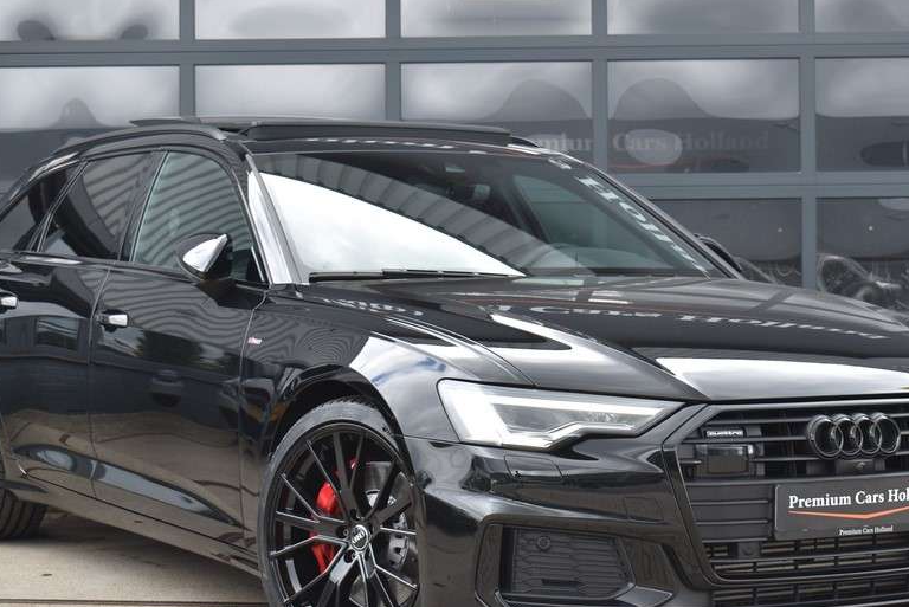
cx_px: 484
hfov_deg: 22.1
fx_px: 2324
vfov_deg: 14.9
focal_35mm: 92
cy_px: 325
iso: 400
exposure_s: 1/160
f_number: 7.1
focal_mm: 46
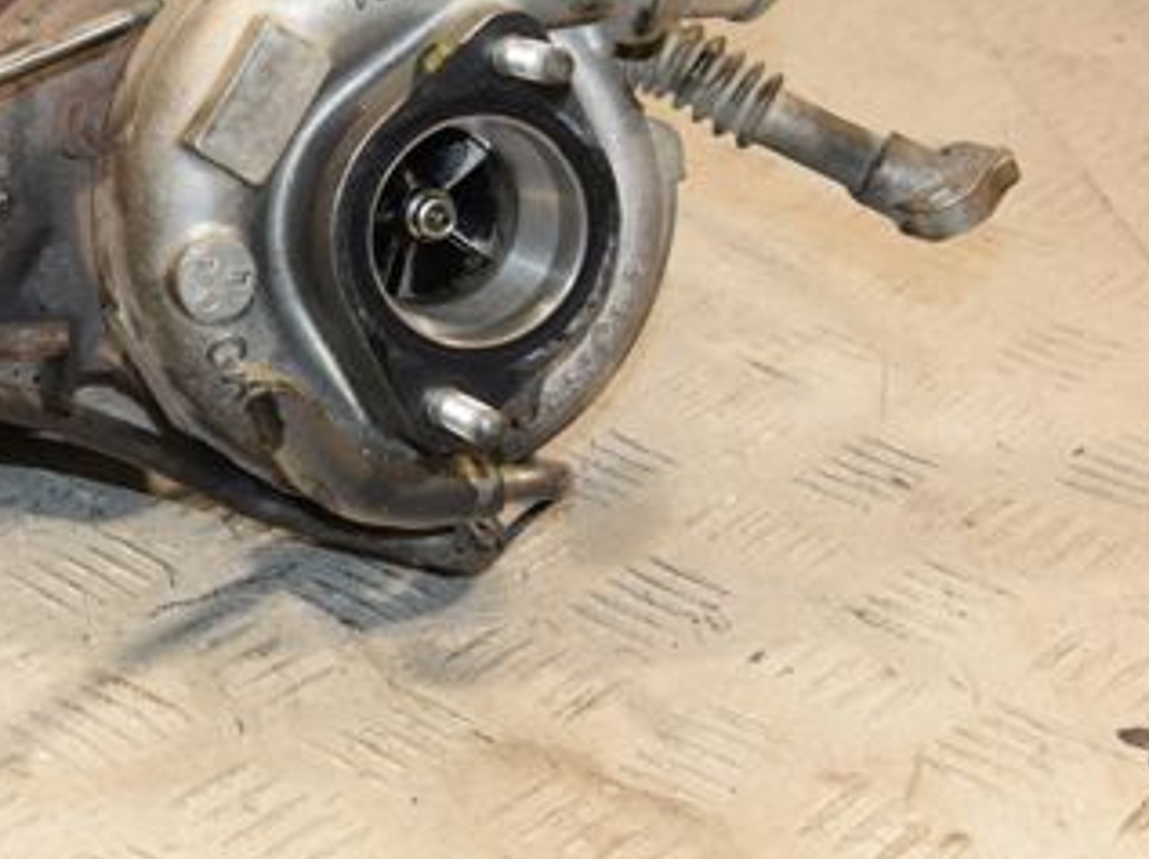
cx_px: 156
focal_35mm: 102
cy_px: 207
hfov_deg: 19.0
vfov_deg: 14.4
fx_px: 3381
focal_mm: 35
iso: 1600
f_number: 5.6
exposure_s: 1/200
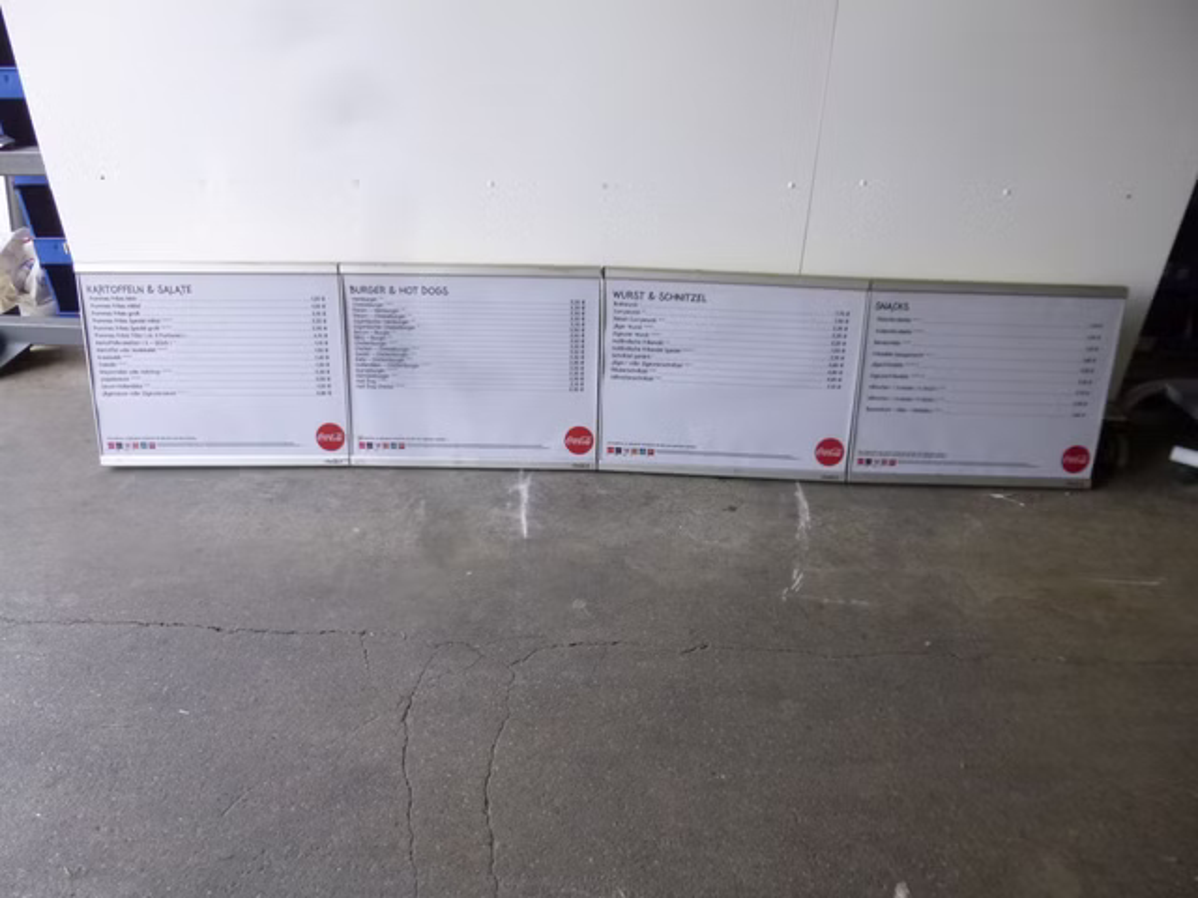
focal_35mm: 25
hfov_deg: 69.4
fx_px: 865
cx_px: 599
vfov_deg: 54.9
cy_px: 449
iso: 200
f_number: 3.1
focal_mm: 4.5
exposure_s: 1/60
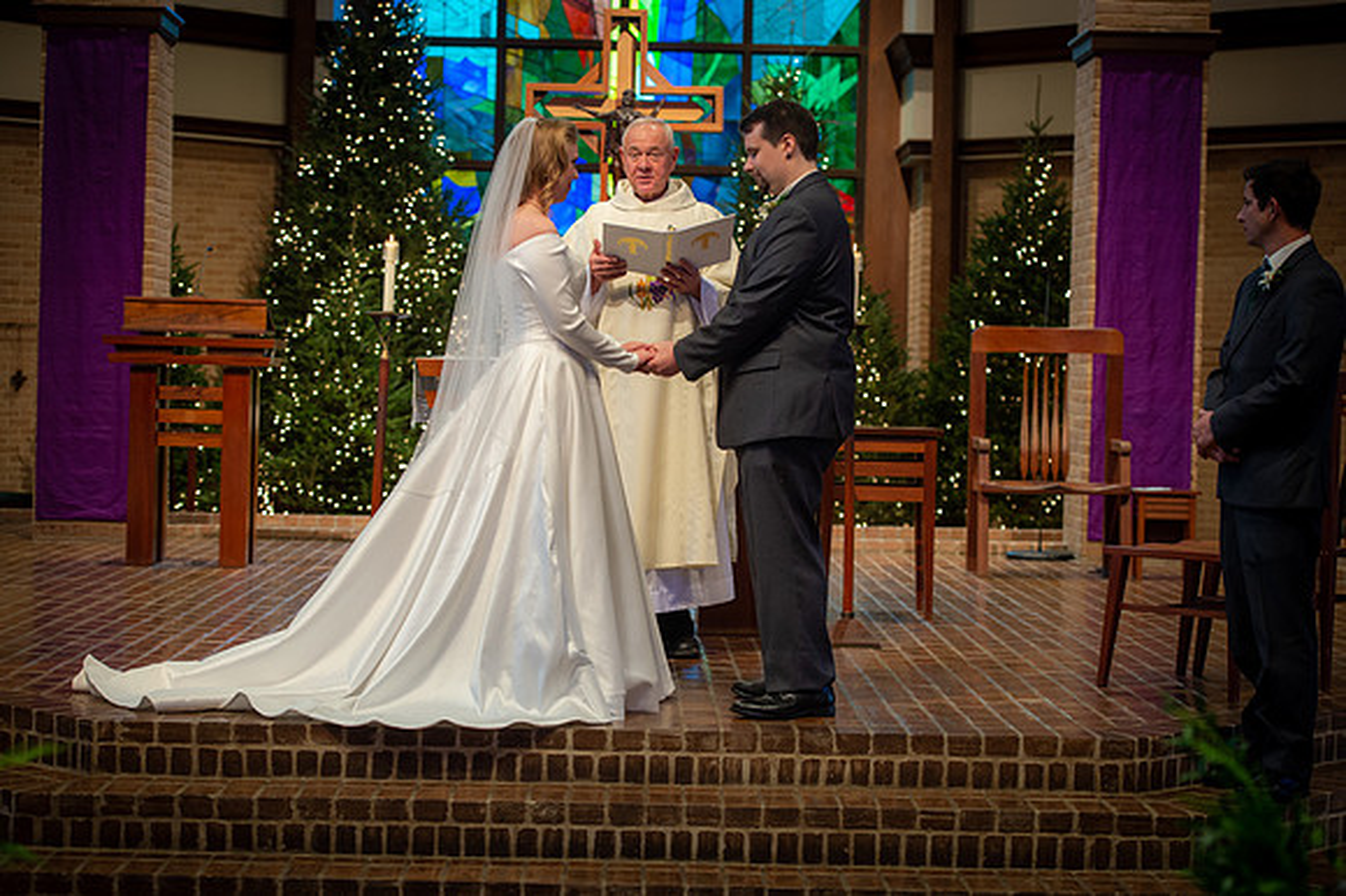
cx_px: 673
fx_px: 2915
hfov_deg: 26.0
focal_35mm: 78
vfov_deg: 17.5
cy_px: 448
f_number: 3.5
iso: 1600
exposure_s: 1/100
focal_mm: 78
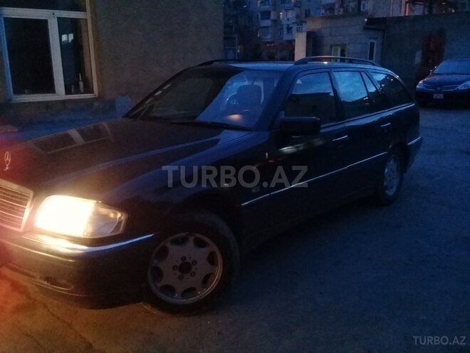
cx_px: 235
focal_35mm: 31
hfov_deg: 58.4
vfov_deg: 45.4
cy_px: 176
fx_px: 421
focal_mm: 3.3
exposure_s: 1/17
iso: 640
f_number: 2.2
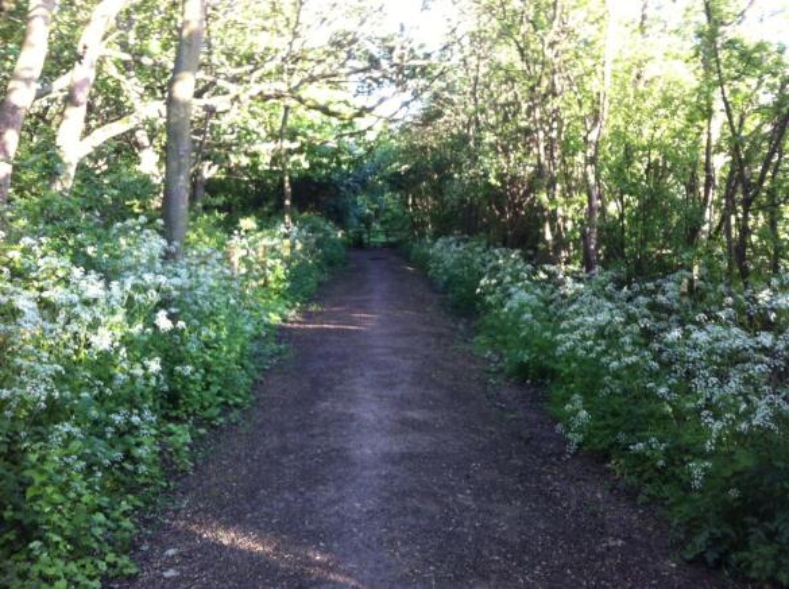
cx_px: 394
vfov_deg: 40.6
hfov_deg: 52.7
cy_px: 294
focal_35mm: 35
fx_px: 797
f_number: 2.8
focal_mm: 3.85
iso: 80
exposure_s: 1/30
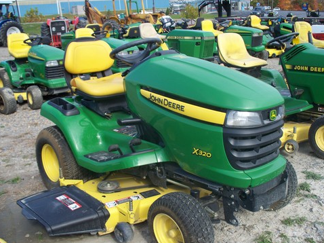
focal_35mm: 41
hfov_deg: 45.8
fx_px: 384
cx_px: 169
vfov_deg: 35.1
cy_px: 130
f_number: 2.8
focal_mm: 7.54
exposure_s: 1/400
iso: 64
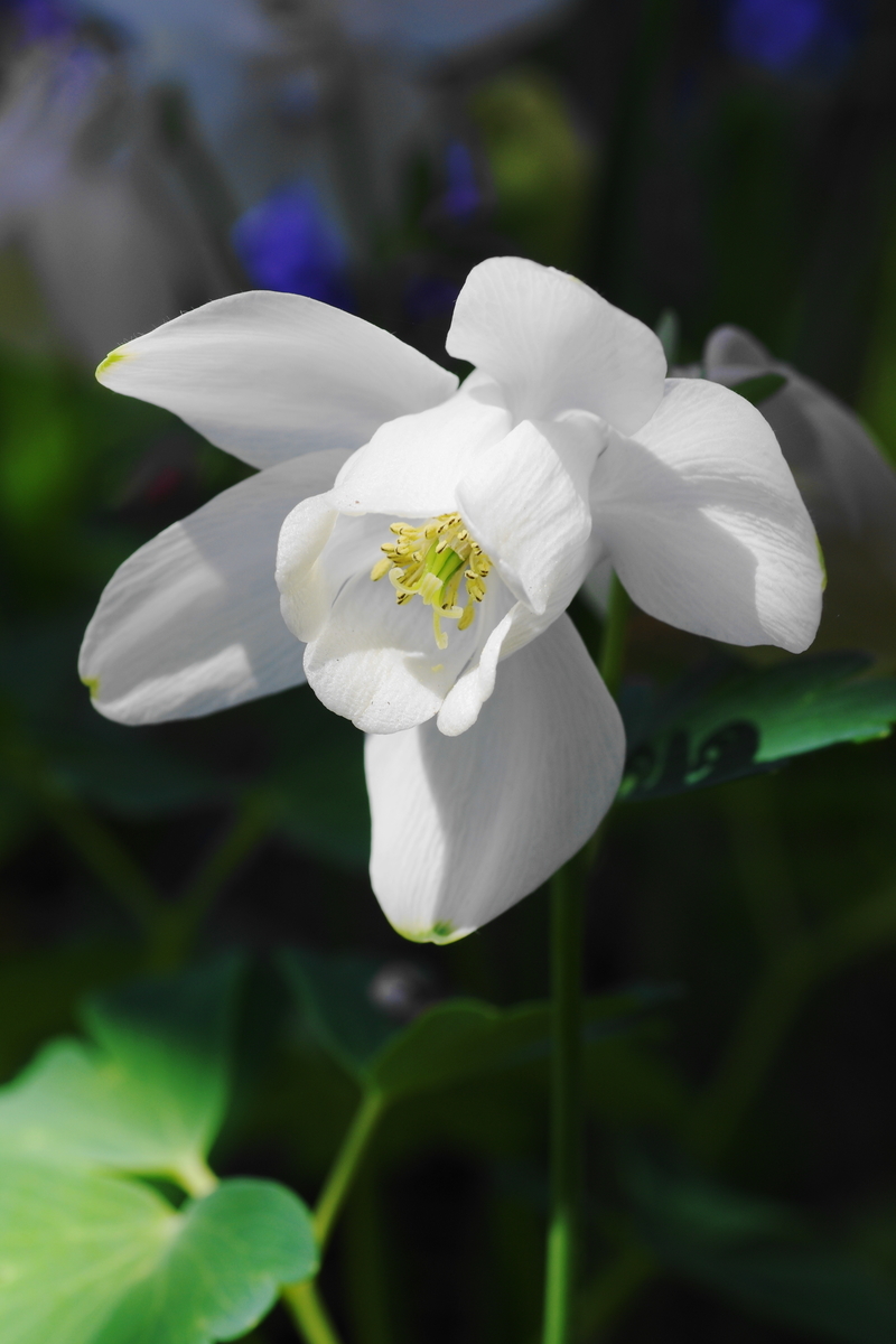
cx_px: 448
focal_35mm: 135
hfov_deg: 10.2
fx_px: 5040
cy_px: 672
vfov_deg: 15.2
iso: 200
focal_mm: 90
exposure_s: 1/180
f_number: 8
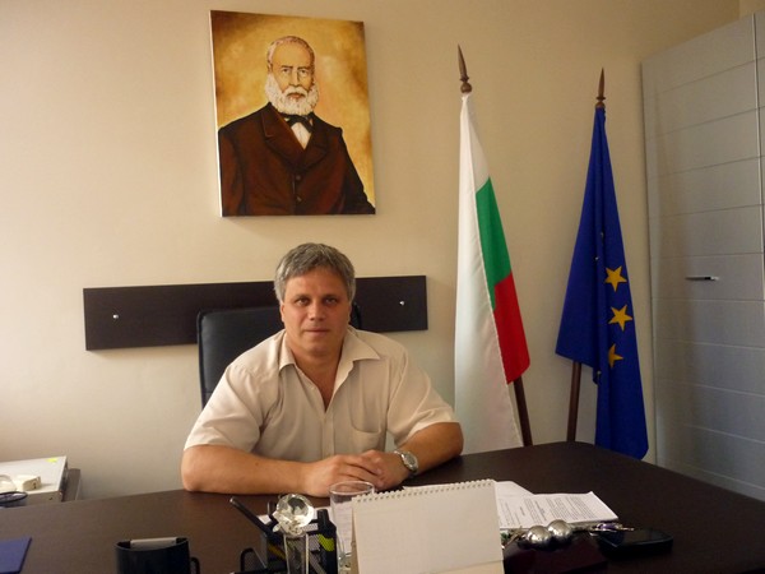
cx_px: 382
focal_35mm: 33
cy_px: 287
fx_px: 729
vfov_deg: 42.9
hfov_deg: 55.4
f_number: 2.8
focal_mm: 5.5
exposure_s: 1/30
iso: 400
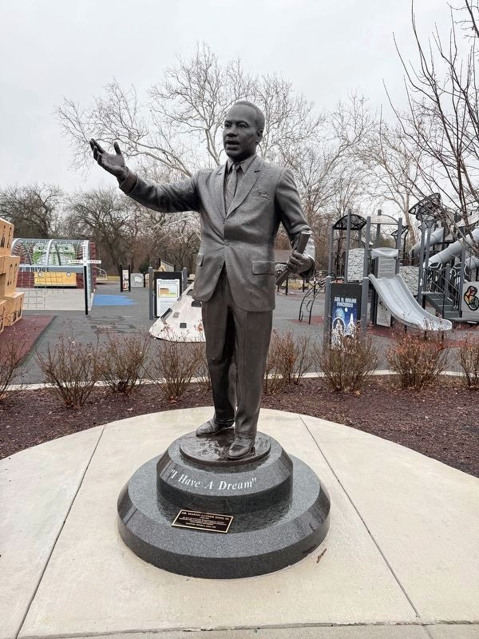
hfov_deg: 56.8
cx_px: 240
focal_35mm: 24
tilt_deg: -3.9
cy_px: 320
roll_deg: -1.4
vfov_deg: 71.6
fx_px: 443
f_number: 1.78
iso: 80
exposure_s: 1/333
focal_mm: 6.76
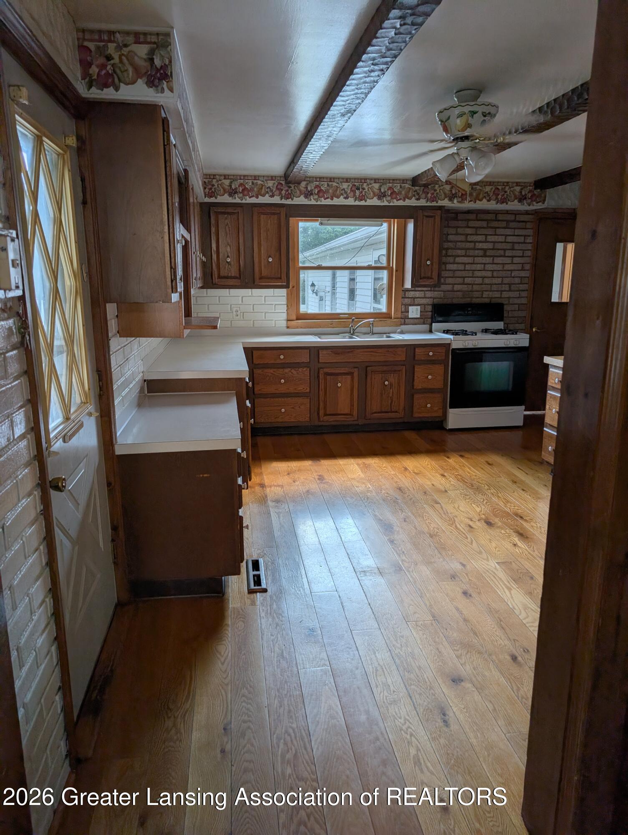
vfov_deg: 71.5
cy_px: 418
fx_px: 579
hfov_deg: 56.9
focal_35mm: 24
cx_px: 314
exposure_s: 1/320
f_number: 1.68
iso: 24
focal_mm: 6.9
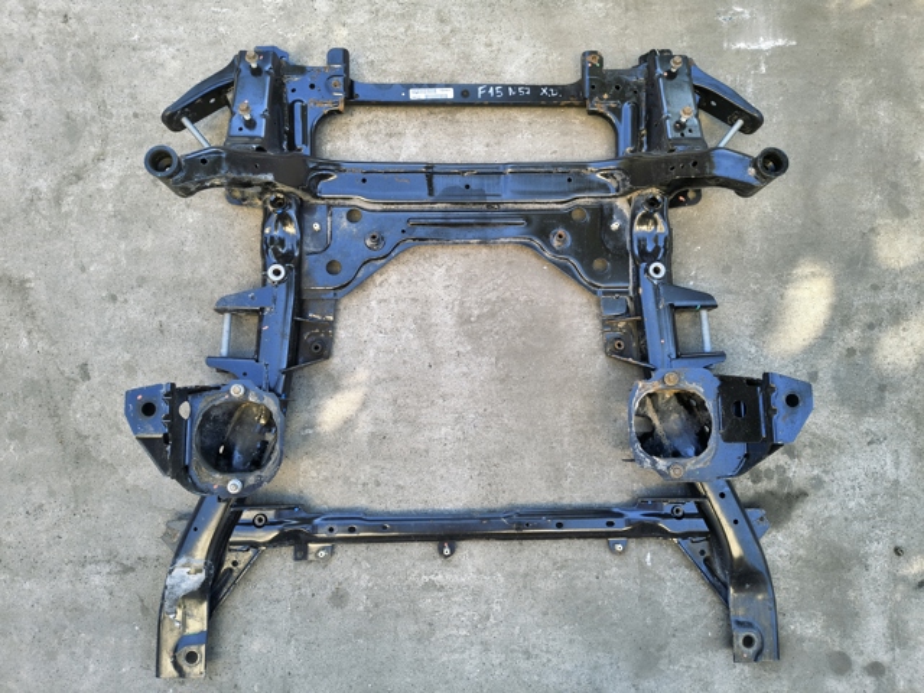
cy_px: 346
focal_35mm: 24
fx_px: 641
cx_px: 462
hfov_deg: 71.6
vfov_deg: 56.8
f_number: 1.8
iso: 115
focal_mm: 5.56
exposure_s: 1/100
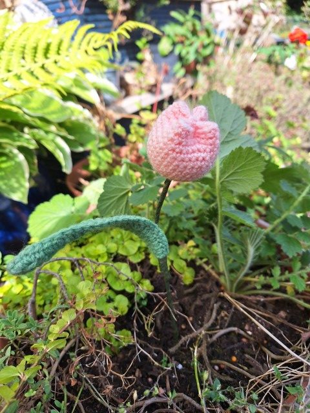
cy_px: 206
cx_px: 155
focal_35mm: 23
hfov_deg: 58.9
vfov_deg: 73.9
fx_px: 275
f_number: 1.8
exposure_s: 1/827
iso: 40
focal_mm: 5.54
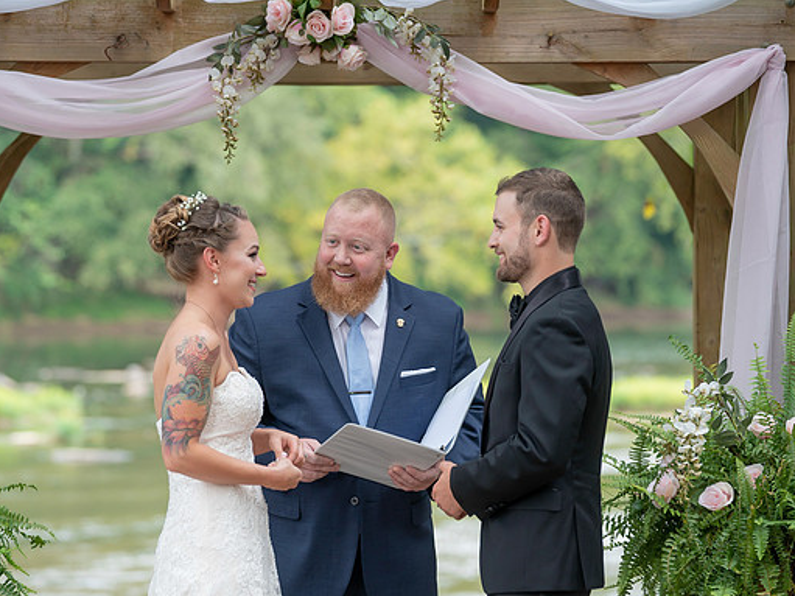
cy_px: 273
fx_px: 3789
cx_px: 329
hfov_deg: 12.0
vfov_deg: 9.0
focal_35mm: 165
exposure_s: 1/200
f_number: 4
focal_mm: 139
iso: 320
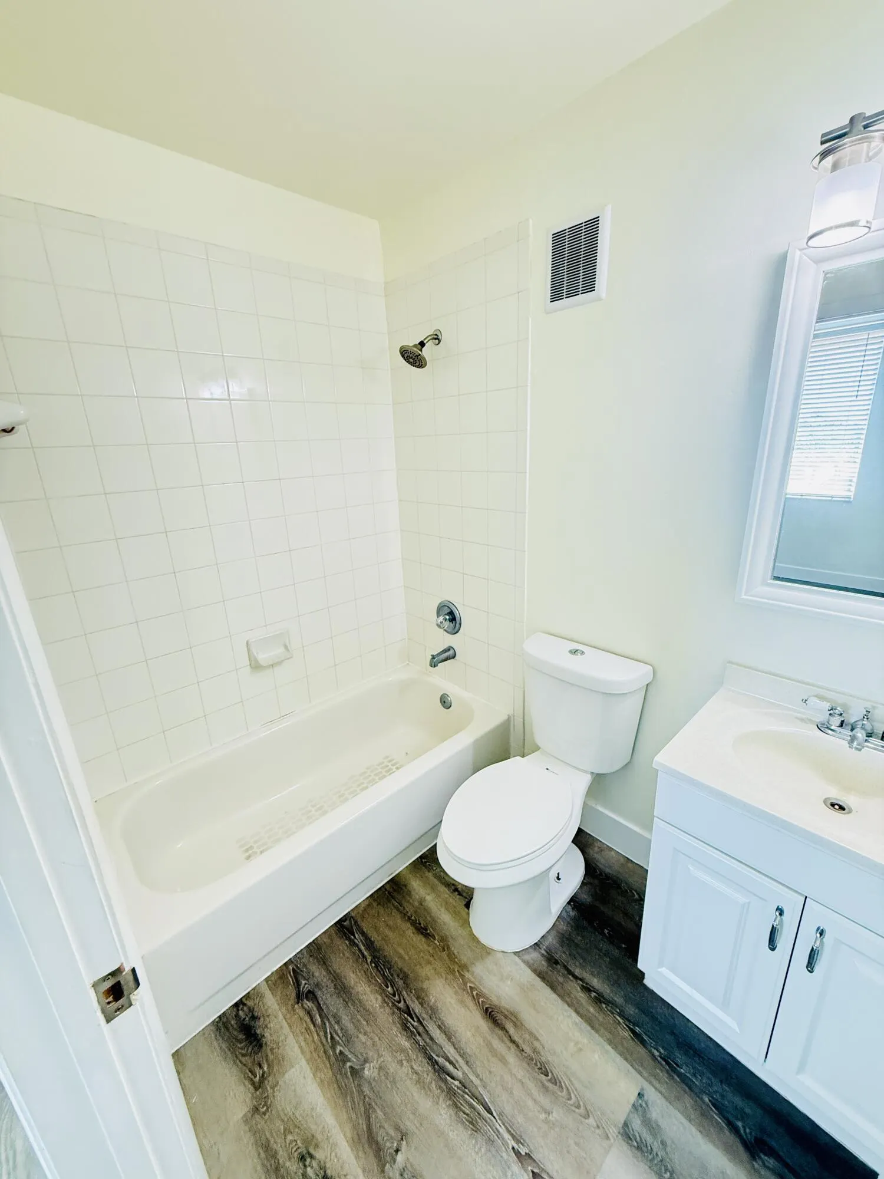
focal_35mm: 14
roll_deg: +1.6
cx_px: 442
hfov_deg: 85.7
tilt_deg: -16.1
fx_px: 477
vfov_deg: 102.1
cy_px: 590
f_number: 2.2
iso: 250
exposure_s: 1/60
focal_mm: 2.22
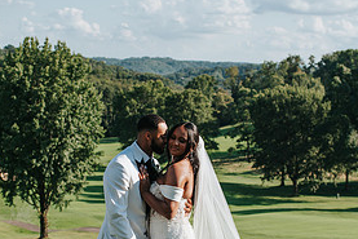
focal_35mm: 79
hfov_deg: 25.7
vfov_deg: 17.2
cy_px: 180
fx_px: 786
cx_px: 166
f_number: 3.2
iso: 100
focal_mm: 35
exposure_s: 1/1250
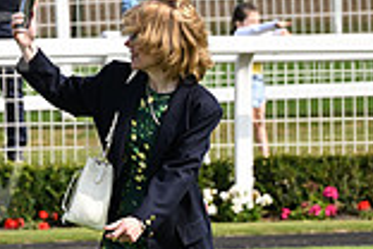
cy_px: 54
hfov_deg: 4.2
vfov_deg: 2.8
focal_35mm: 483
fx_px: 5004
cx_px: -275
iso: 500
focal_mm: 130
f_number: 5.6
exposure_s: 1/1600
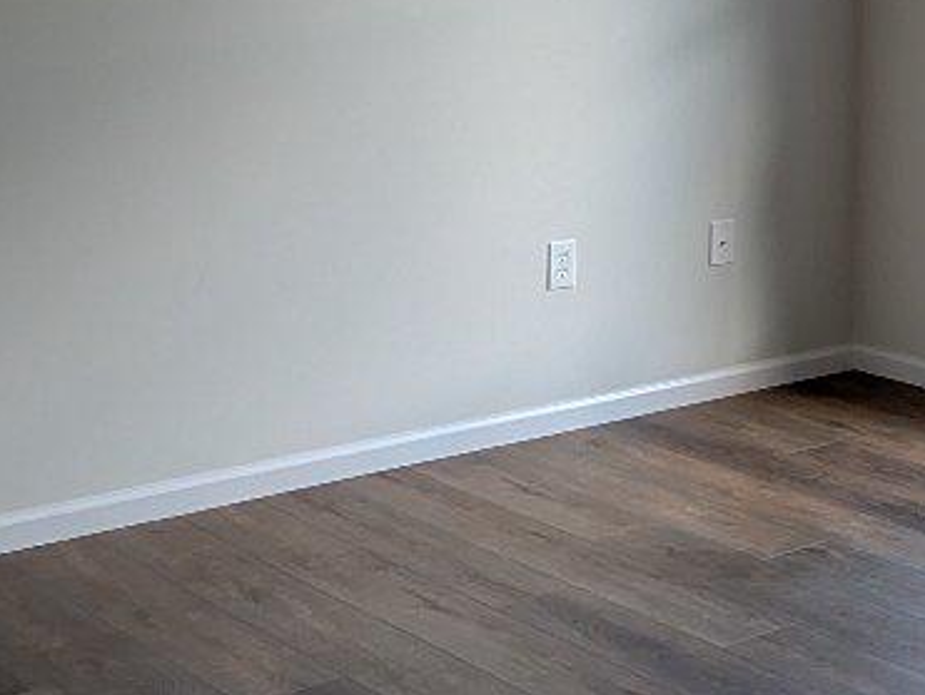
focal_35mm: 66
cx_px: 1179
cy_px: -17
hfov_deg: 25.5
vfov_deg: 21.4
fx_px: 1765
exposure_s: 1/50.8
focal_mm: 2.02
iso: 59
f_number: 1.7
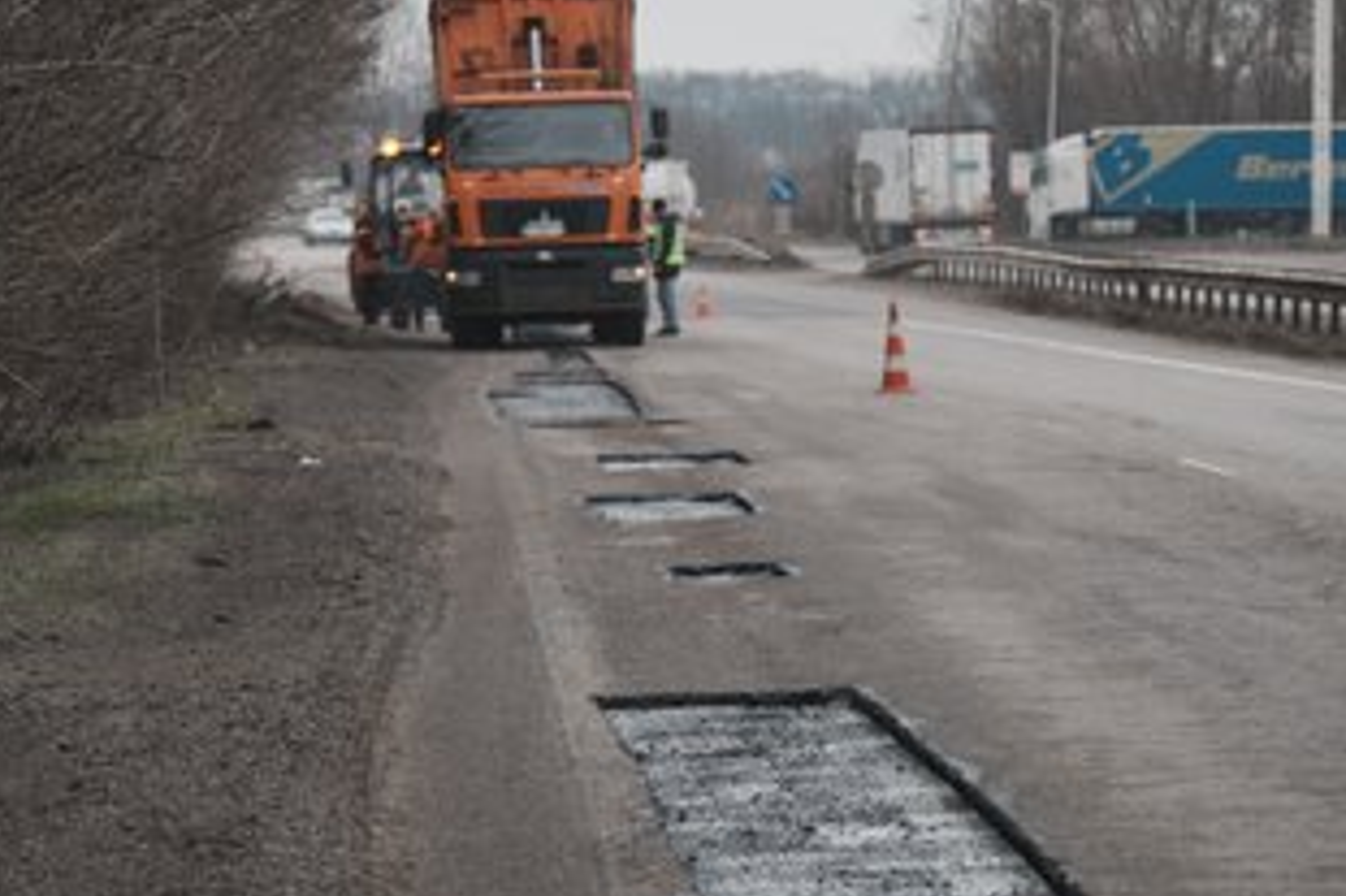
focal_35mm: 197
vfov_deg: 7.0
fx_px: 7361
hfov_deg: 10.4
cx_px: 701
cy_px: 429
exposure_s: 1/500
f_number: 5
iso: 100
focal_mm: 153
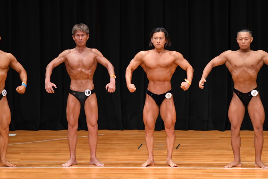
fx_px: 2009
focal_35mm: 270
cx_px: 134
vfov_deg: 5.1
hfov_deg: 7.6
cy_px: 90
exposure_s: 1/400
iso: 4000
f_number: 5.6
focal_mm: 180
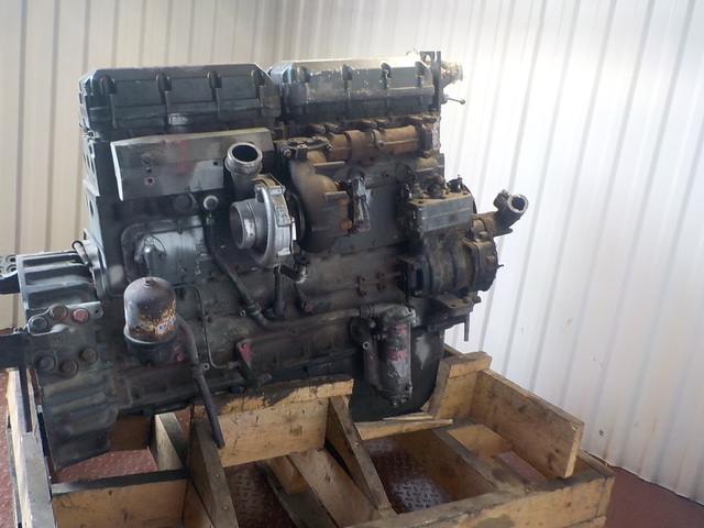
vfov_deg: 46.8
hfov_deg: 60.0
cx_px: 352
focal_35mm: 30
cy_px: 264
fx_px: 610
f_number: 3.3
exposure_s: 1/30
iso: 200
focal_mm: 4.1
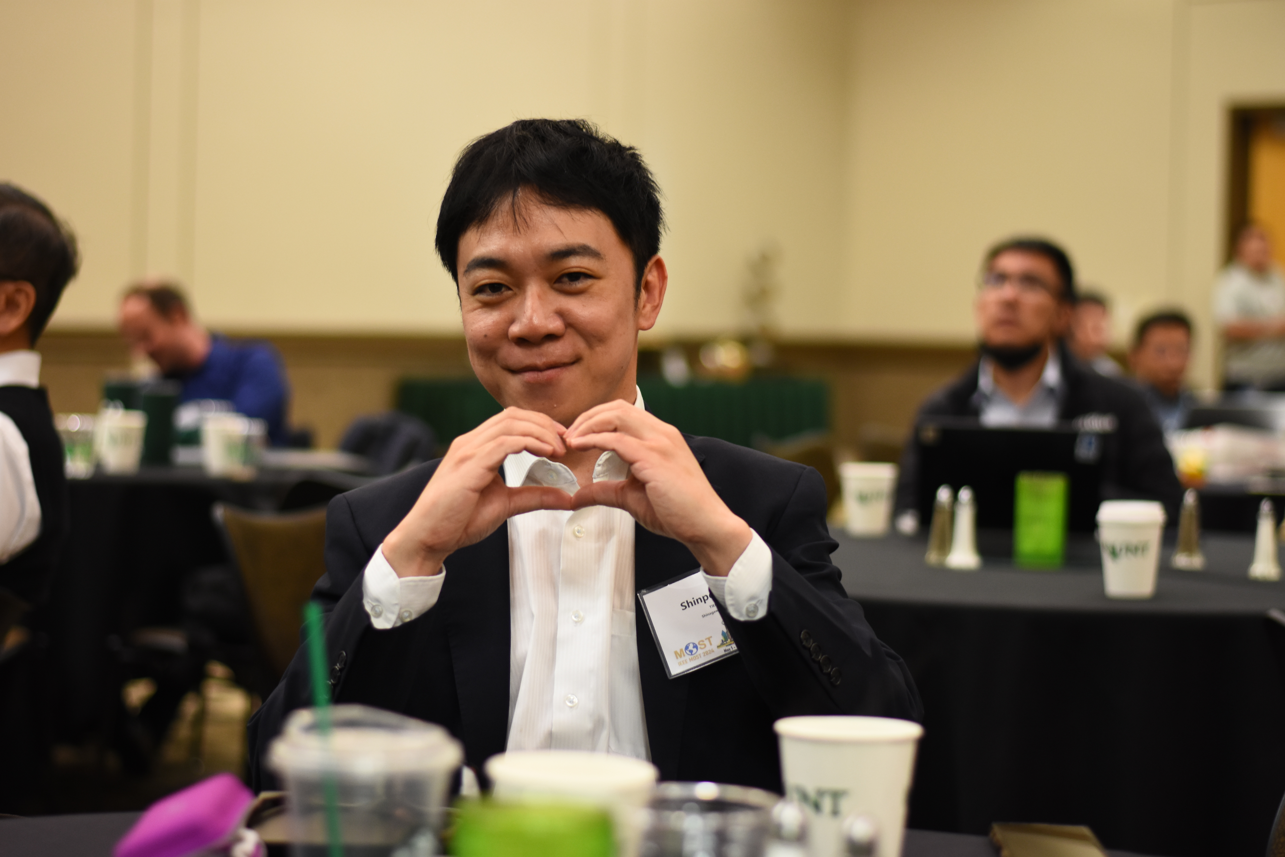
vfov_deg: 18.2
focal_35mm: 75
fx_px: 2677
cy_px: 428
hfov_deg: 27.0
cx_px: 642
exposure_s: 1/125
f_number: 2
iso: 800
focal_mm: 50
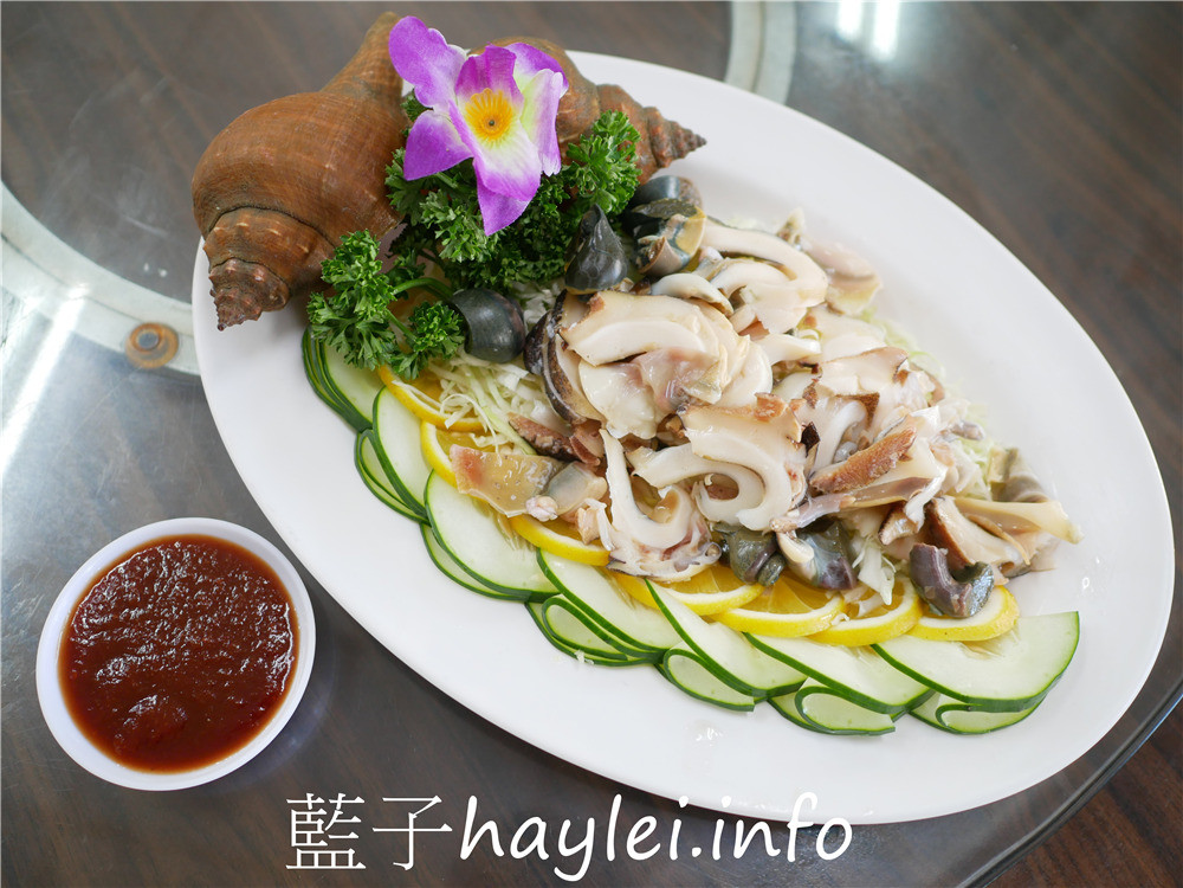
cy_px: 444
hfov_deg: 60.0
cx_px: 592
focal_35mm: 30
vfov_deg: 46.8
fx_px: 1025
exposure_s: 1/60
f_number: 1.7
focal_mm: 15
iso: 250
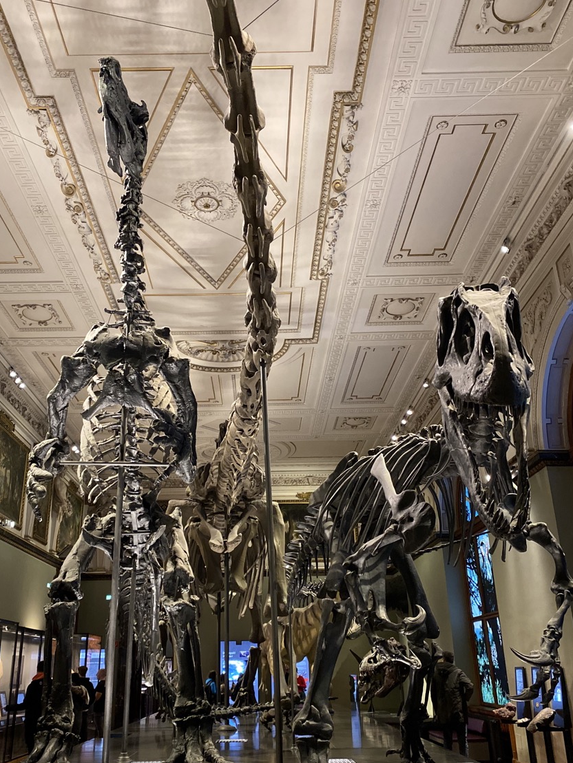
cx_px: 258
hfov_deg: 46.7
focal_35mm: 30
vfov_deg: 59.8
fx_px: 662
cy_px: 429
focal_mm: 4.25
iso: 500
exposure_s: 1/31
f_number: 1.8
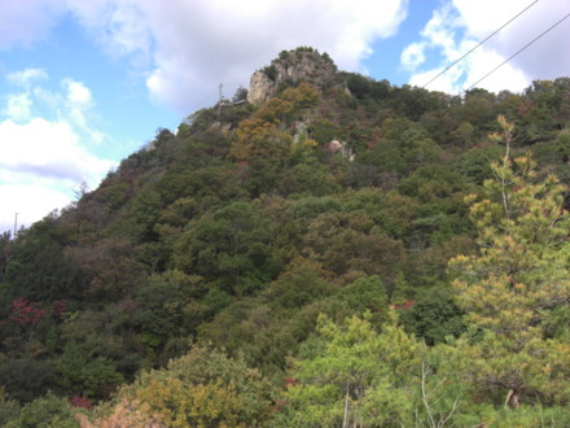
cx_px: 285
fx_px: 626
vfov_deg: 37.7
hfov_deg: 49.0
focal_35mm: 38
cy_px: 214
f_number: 4
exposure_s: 1/320
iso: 80
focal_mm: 7.9
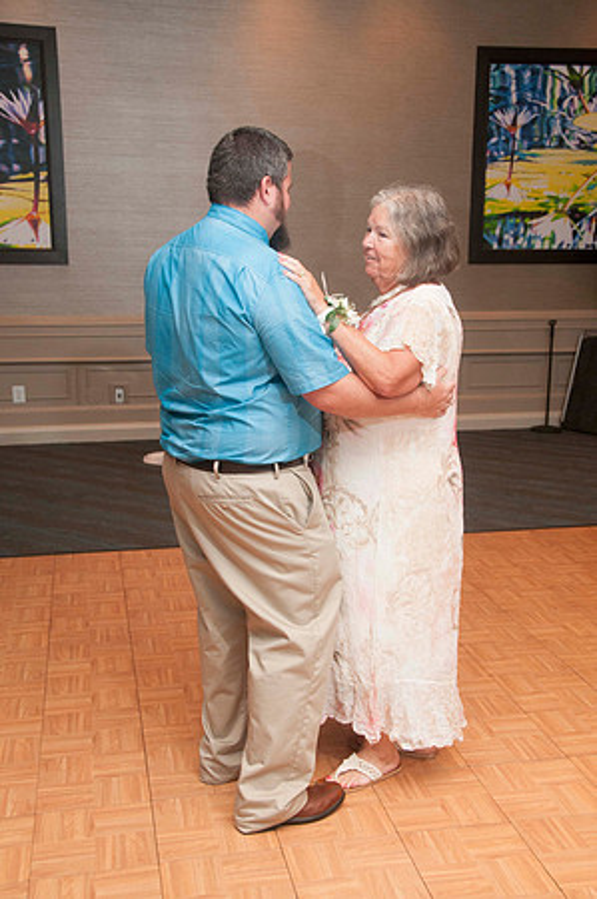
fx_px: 1047
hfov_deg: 31.8
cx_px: 298
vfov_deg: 46.4
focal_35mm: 42
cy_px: 450
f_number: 5.6
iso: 800
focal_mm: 28
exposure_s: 1/60
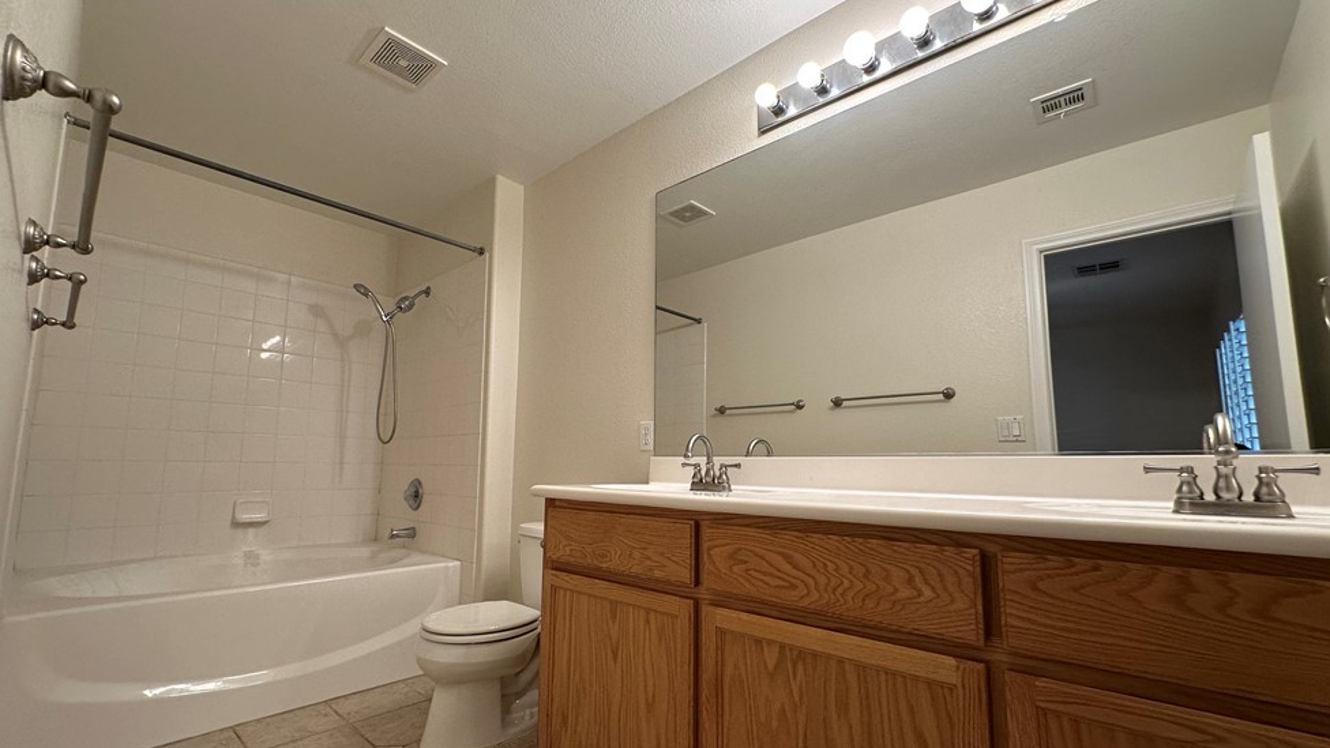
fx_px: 564
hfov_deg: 99.3
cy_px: 403
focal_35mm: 16
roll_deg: -0.3
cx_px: 645
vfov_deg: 67.0
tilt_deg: +5.9
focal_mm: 2.22
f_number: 2.2
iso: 160
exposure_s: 1/120
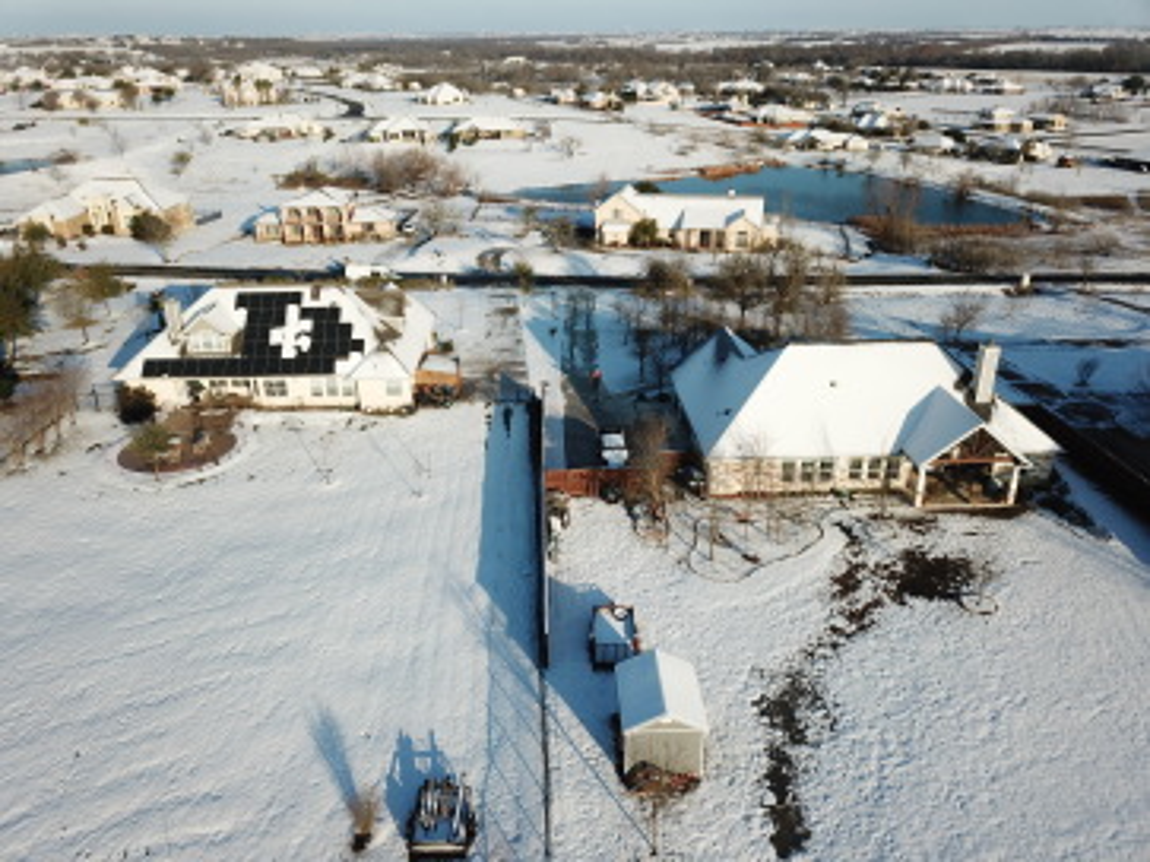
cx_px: 575
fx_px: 863
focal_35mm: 26
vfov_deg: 53.0
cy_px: 431
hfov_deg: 67.3
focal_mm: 4.73
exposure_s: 1/100
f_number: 2.2
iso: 100
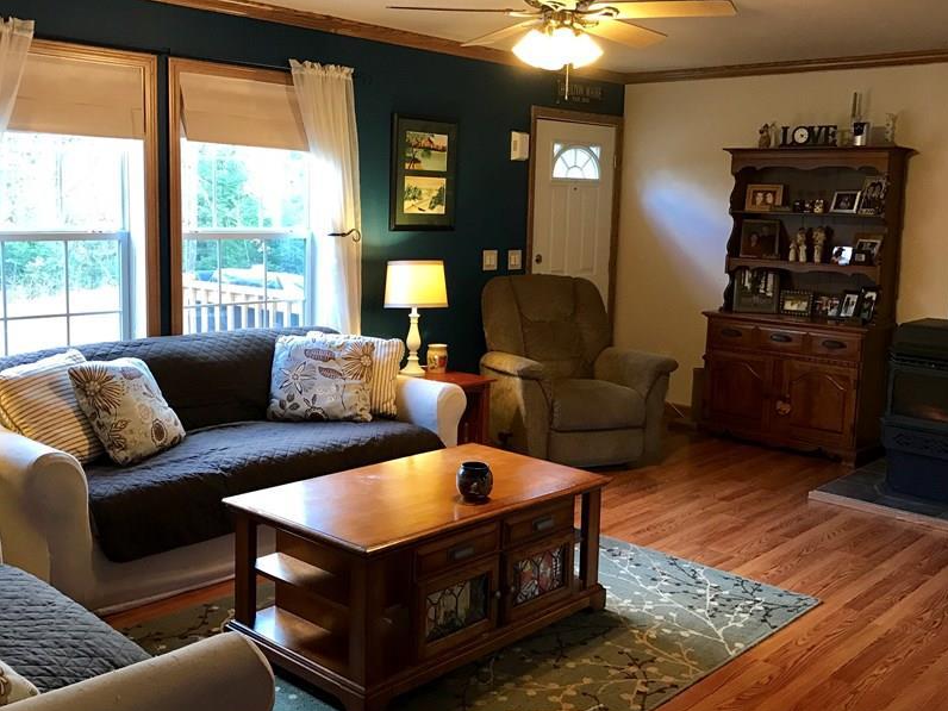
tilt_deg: -8.5
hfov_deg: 51.3
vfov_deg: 39.7
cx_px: 456
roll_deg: -1.7
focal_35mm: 36
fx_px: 986
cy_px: 342
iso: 40
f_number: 1.8
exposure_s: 1/15
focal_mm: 3.99
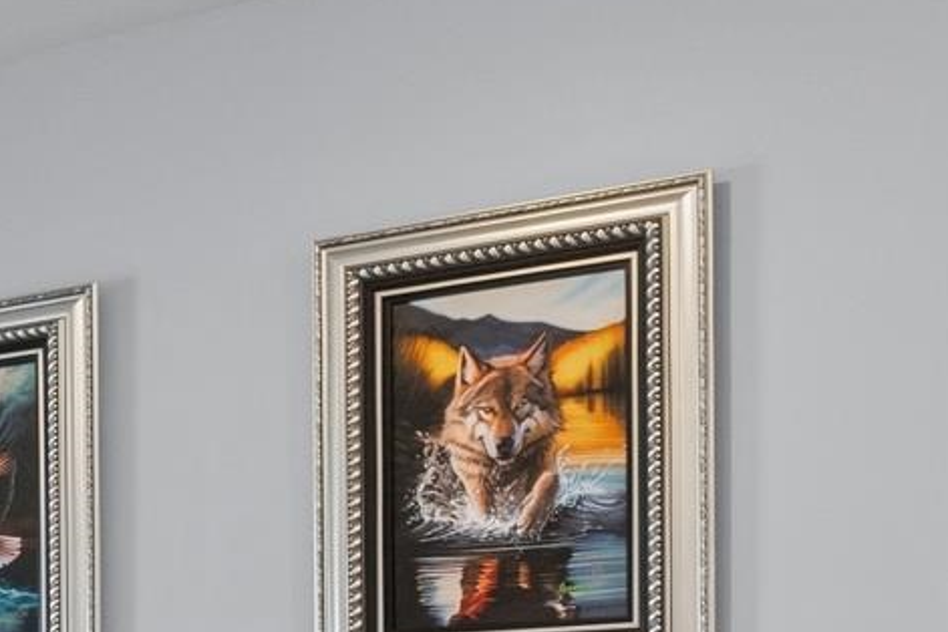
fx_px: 2238
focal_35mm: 85
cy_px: 879
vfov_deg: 15.1
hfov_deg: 20.0
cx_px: -547
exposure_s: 1/15
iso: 800
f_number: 8
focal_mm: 16
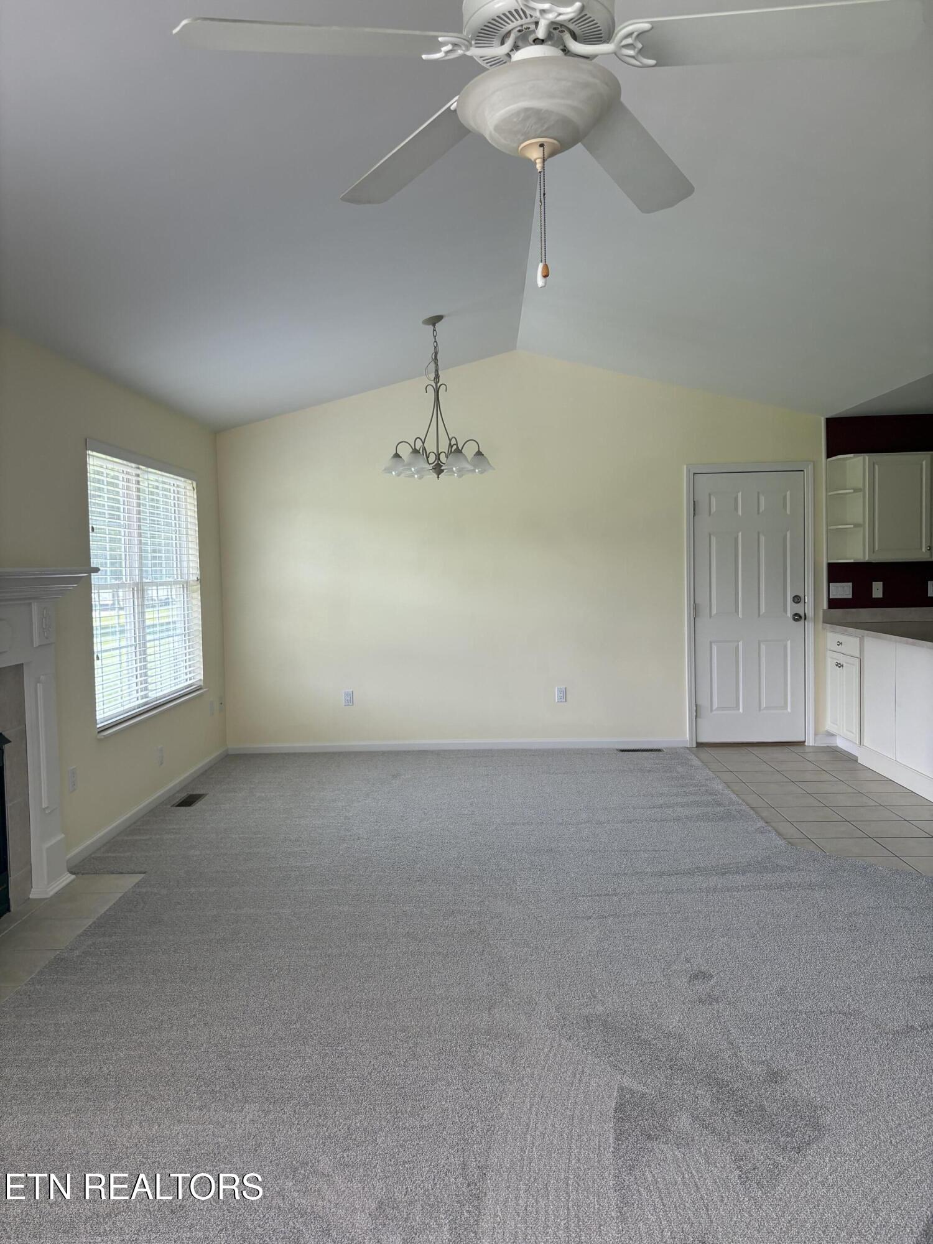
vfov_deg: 67.3
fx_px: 934
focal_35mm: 26
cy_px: 622
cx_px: 466
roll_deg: +1.1
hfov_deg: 53.1
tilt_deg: -2.1
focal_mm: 5.96
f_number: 1.6
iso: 64
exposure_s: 1/129
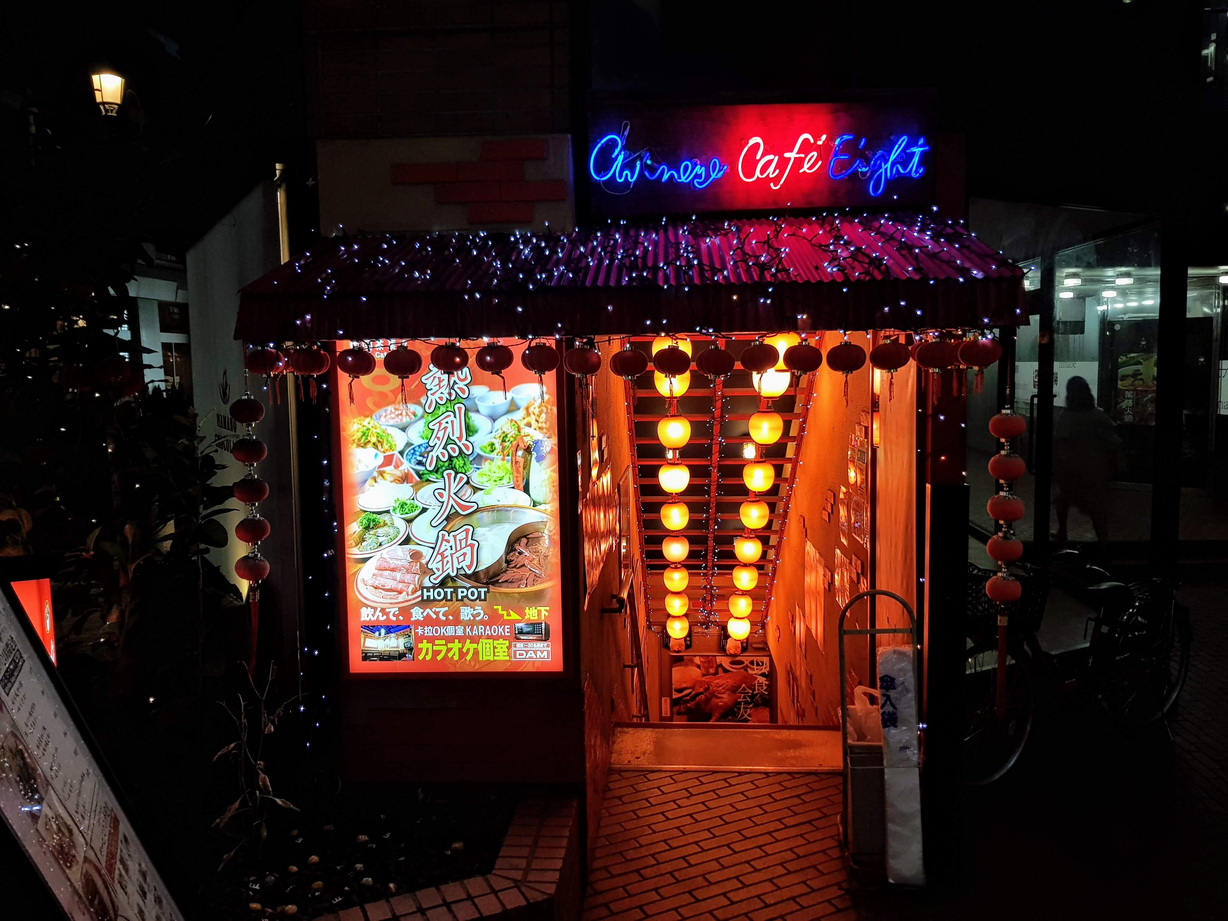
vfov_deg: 53.1
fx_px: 922
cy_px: 460
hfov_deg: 67.3
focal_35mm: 26
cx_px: 614
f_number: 1.7
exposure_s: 1/50
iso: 64
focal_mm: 4.2
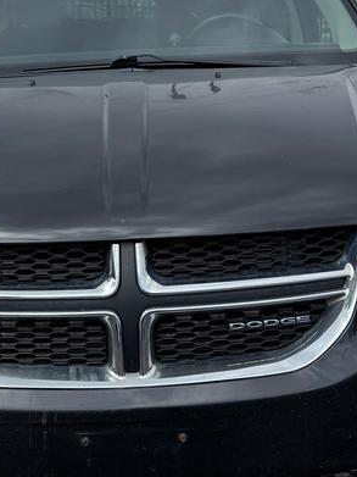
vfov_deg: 31.6
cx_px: 135
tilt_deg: -3.3
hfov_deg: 24.7
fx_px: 812
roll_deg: -0.6
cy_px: 77
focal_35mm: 59
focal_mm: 6.76
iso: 80
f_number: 1.78
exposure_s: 1/5348
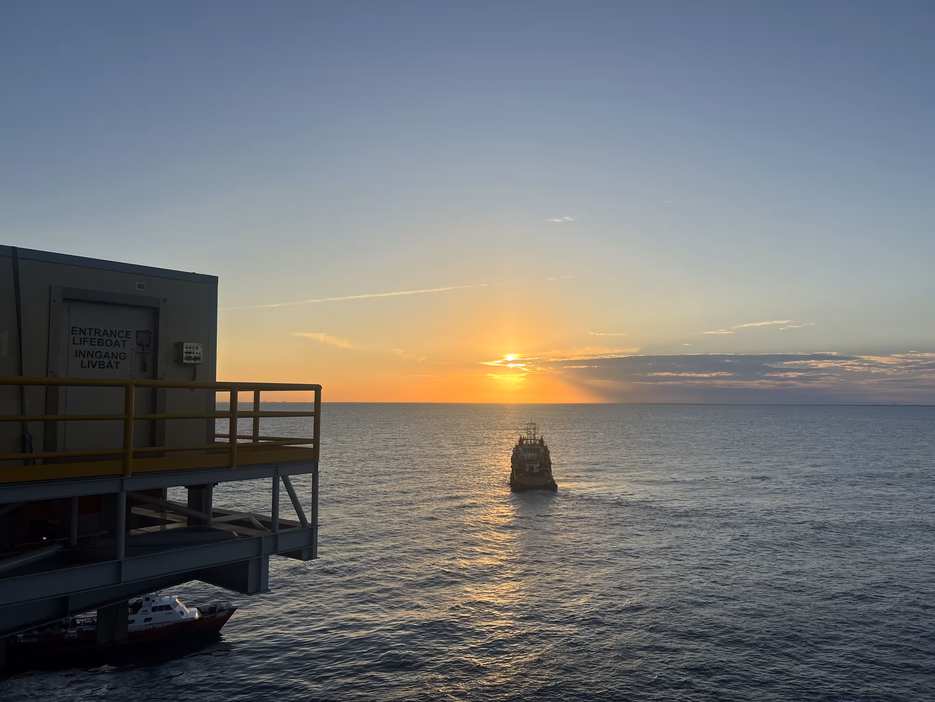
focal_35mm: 26
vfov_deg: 53.1
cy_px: 351
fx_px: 702
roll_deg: +0.4
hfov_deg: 67.3
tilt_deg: +3.4
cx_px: 468
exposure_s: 1/4115
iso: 50
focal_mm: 5.7
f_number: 1.5
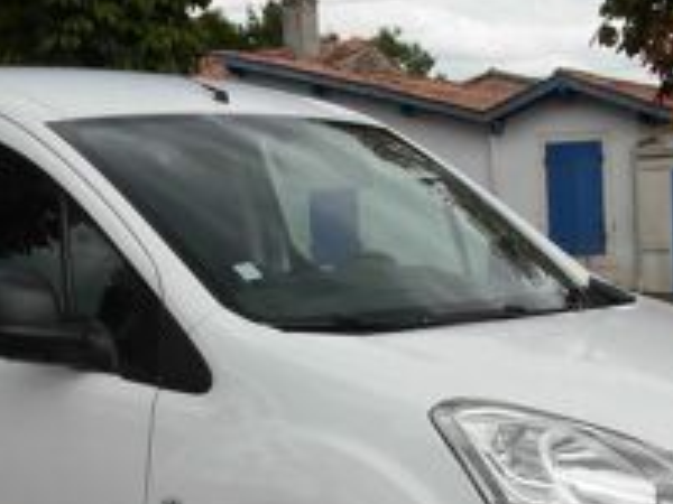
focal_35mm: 91
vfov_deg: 16.1
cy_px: 407
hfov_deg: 21.4
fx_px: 1769
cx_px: 185
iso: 79
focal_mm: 6.3
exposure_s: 1/384
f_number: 4.9
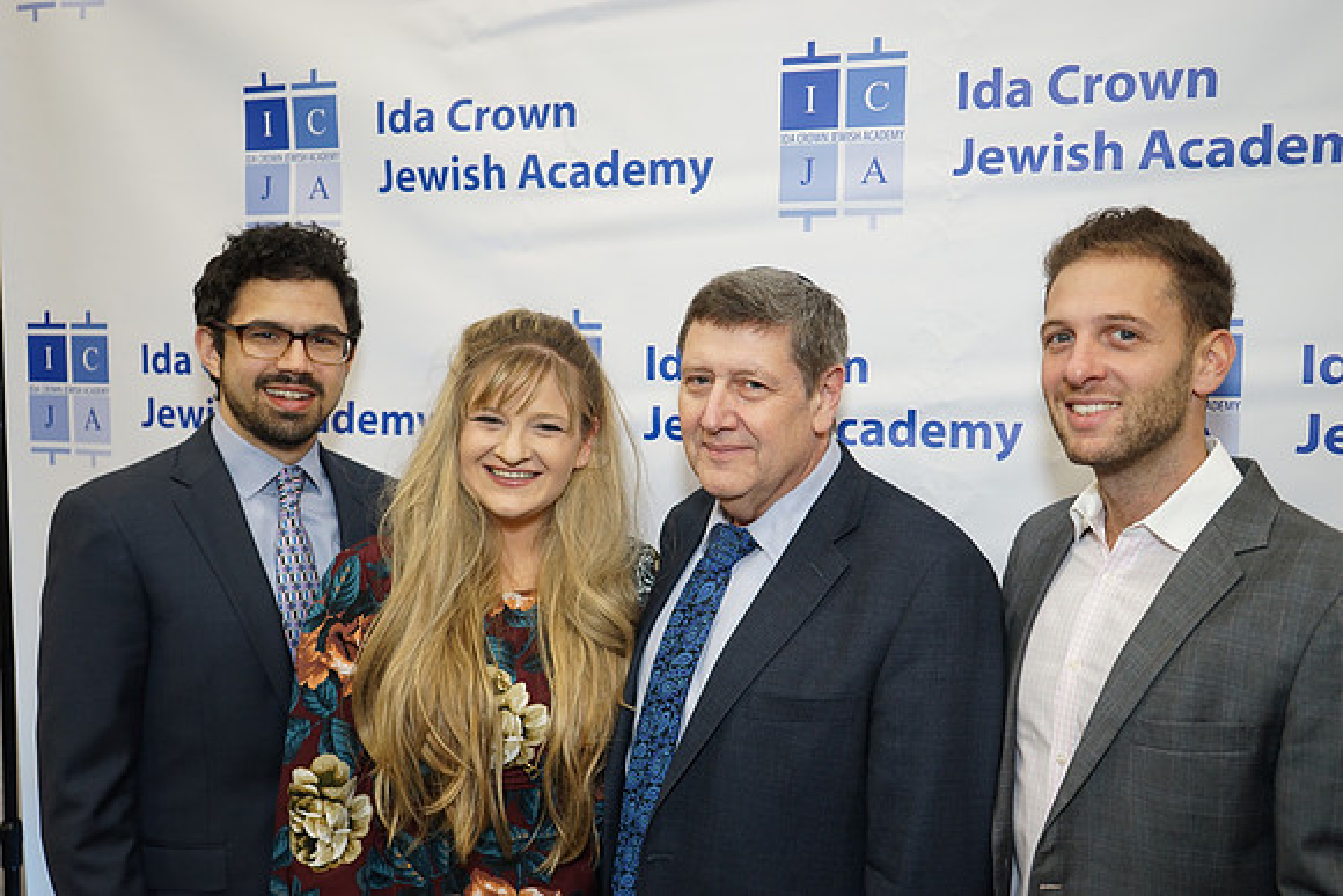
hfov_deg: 55.8
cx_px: 672
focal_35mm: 34
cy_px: 448
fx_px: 1269
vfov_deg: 38.9
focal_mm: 34
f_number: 4.5
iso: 800
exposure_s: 1/60
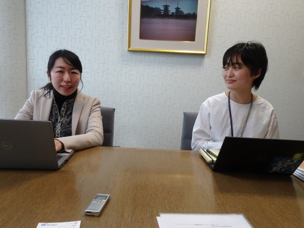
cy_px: 114
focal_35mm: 27
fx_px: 237
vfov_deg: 51.4
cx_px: 152
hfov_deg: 65.3
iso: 500
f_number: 3.5
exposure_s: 1/60
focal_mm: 4.6
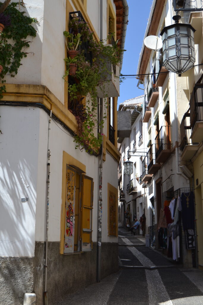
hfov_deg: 29.9
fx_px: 380
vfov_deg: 43.6
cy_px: 152
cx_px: 102
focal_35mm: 45
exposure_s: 1/200
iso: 100
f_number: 7.1
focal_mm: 30
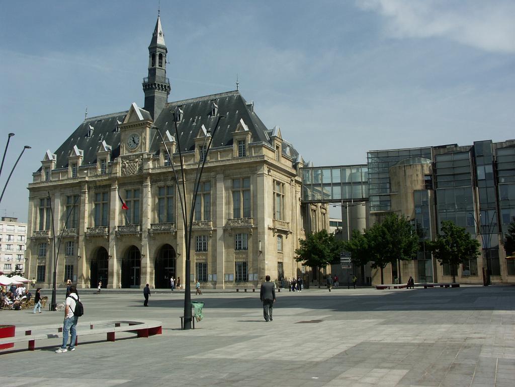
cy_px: 194
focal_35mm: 33
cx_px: 258
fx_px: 491
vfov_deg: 42.9
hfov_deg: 55.4
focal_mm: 8.52
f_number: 8
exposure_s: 1/400
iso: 64
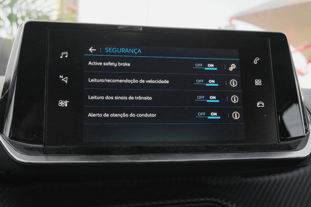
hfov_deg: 45.4
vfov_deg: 31.2
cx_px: 156
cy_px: 104
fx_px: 371
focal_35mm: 43
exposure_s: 1/125
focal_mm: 28.8
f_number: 8
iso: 2000
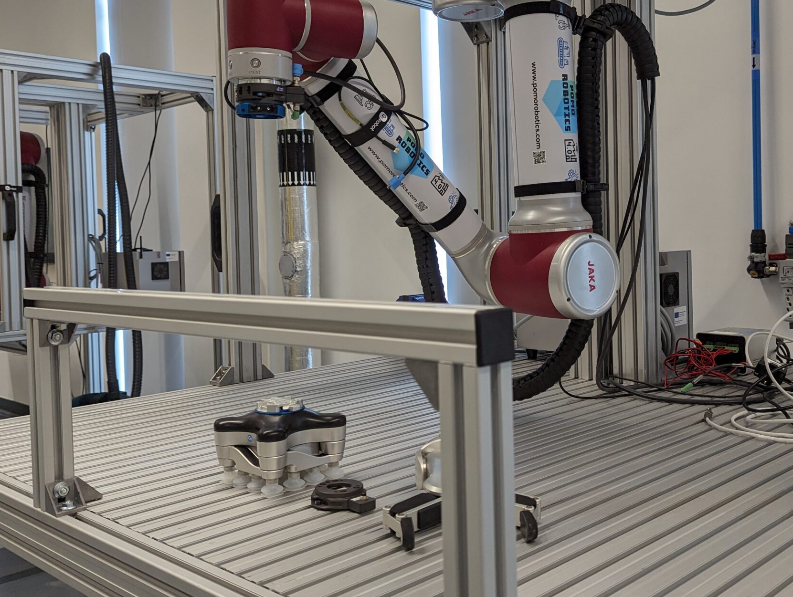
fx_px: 849
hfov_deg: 49.9
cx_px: 453
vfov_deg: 38.7
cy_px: 259
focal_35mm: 37
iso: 151
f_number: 1.85
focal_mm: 6.81
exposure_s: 1/100
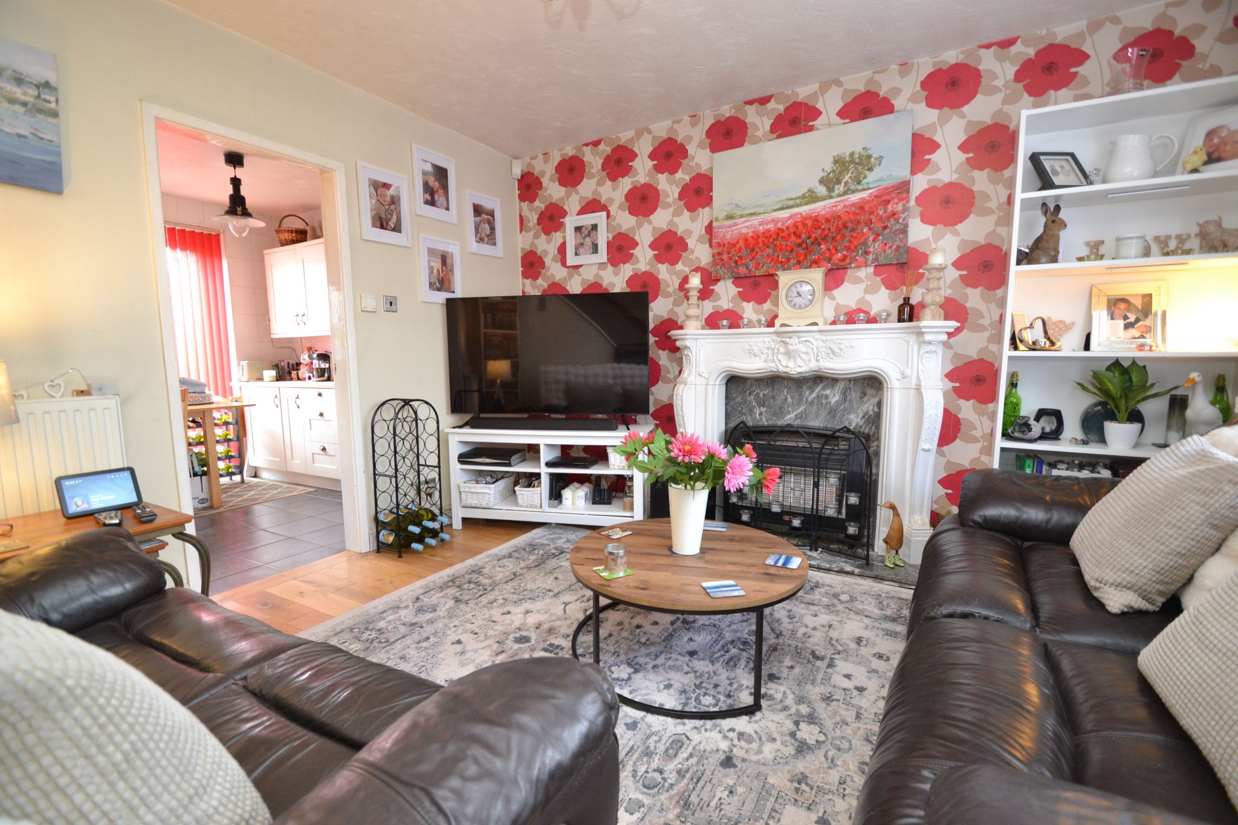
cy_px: 412
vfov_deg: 77.3
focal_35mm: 15
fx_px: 516
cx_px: 619
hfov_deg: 100.4
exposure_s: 1/60
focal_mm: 10
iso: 1100
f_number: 3.5
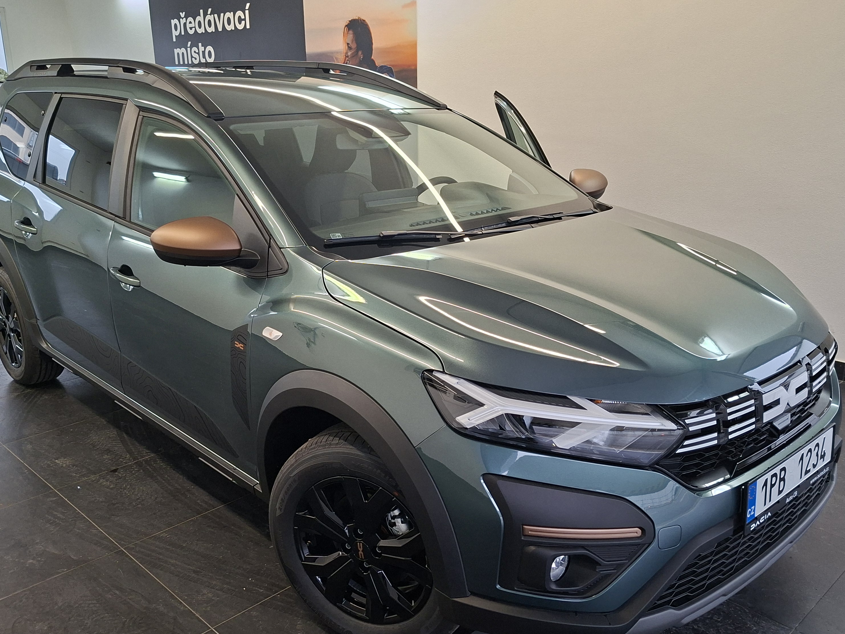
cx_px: 392
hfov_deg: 58.3
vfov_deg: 45.4
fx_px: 757
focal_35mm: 31
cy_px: 326
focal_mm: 5.54
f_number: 1.8
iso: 80
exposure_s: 1/100
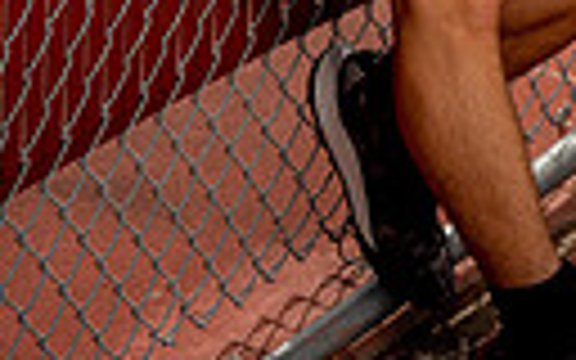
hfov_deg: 12.4
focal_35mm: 168
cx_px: 504
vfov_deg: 7.3
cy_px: -495
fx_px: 2637
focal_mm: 47
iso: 50
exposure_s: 1/250
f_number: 7.1
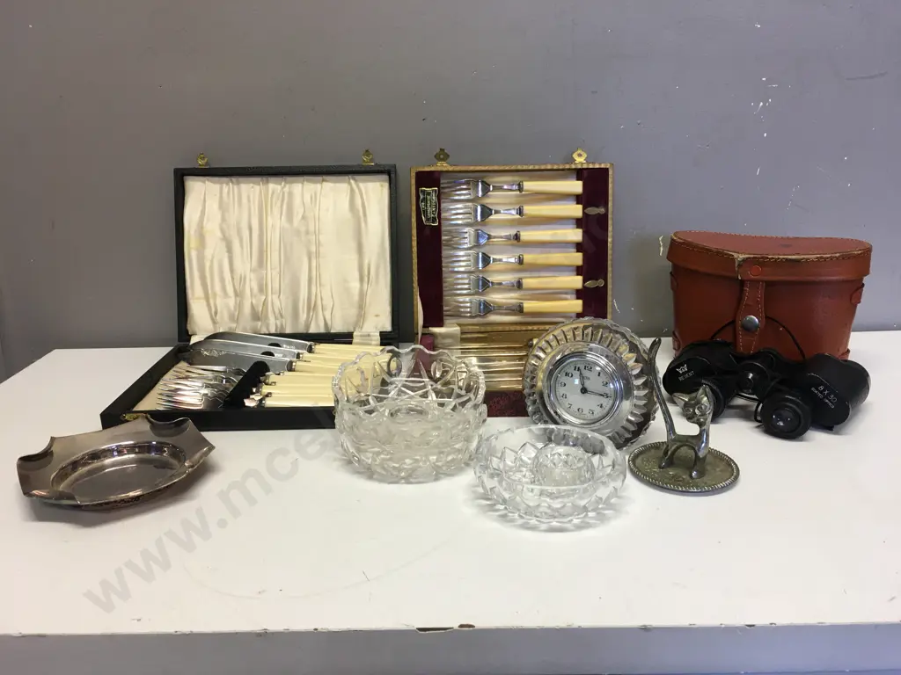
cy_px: 338
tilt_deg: -14.1
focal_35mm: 29
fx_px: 755
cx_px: 450
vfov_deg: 48.2
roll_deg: +0.8
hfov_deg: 61.7
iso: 40
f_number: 2.2
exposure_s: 1/33
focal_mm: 4.15
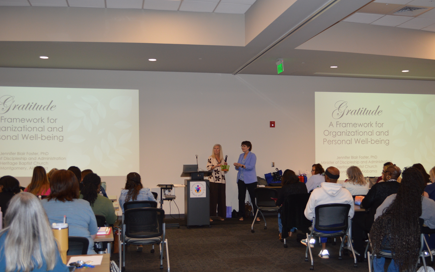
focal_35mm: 40
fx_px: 474
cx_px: 242
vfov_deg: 32.0
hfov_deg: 49.2
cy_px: 140
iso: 400
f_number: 4
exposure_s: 1/80
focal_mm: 22
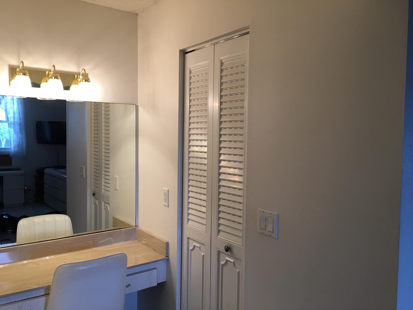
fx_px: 346
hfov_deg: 61.7
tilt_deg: -2.5
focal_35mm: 29
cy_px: 155
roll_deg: -0.9
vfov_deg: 48.2
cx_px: 206
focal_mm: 4.15
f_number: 2.2
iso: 32
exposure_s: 1/30
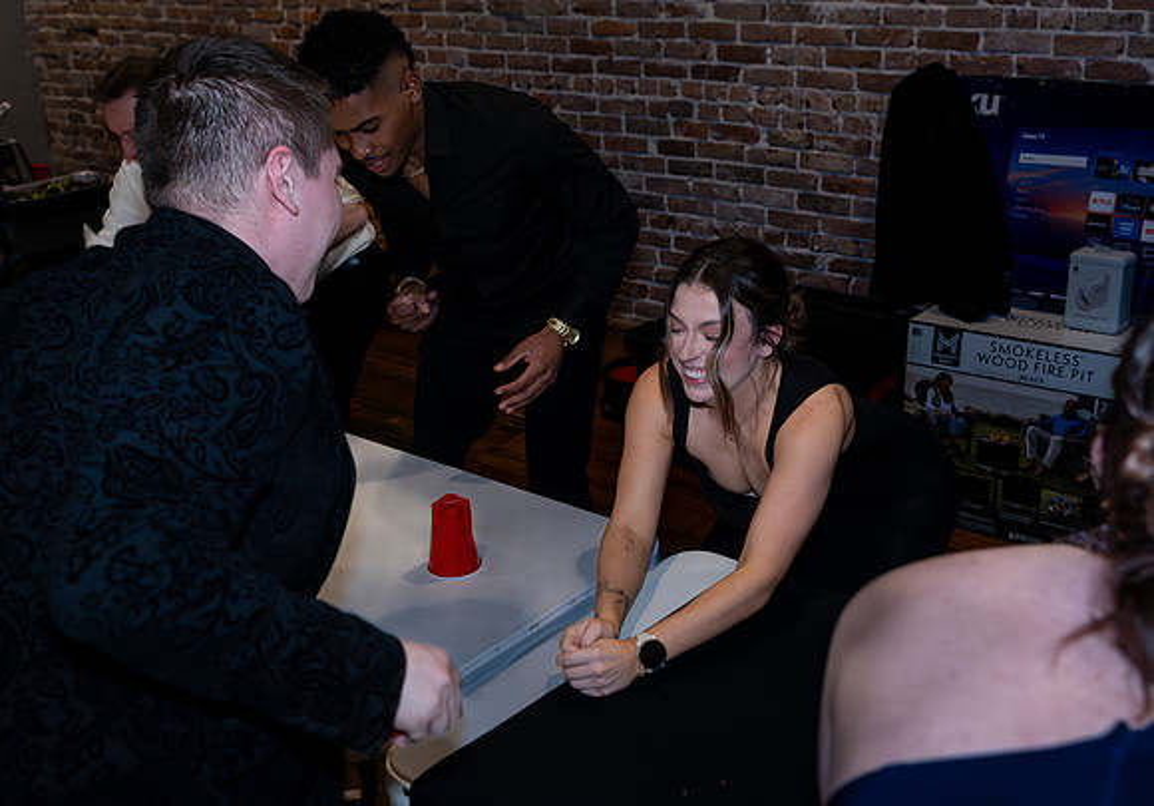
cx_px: 643
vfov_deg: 35.7
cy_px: 429
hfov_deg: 49.5
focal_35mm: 38
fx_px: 1250
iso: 6400
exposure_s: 1/250
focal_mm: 35
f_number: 5
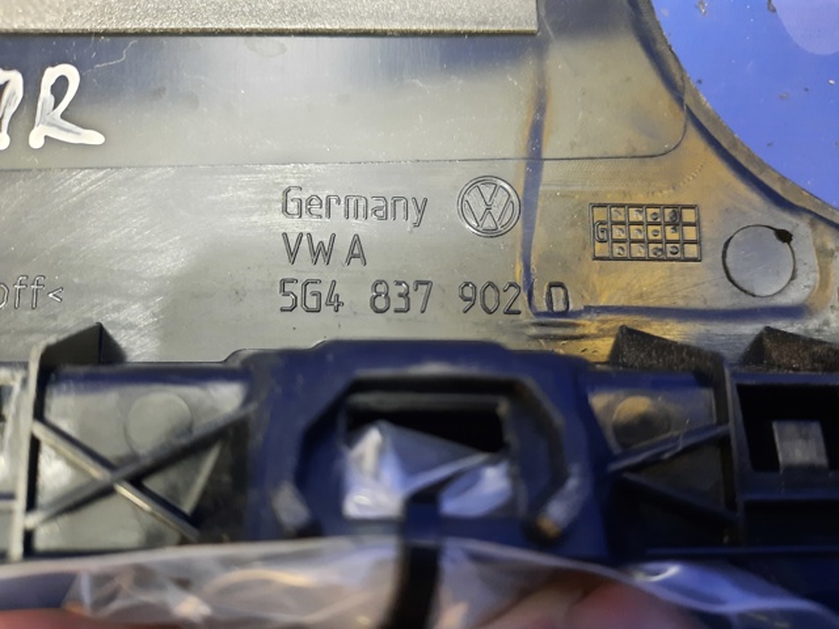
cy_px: 314
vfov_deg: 54.9
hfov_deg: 69.4
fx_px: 606
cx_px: 420
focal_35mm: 25
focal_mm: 4.6
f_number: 2
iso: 800
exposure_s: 1/20
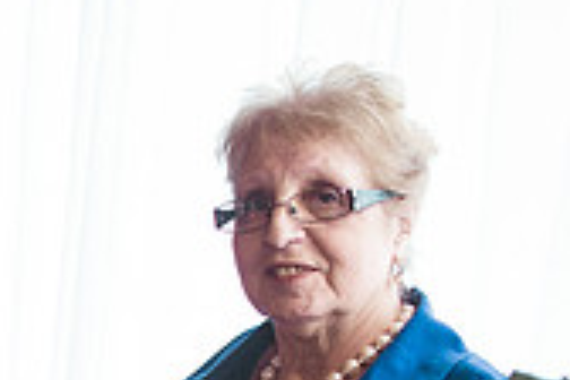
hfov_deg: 14.5
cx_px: -397
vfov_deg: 10.5
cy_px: 553
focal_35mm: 127
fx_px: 2011
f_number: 2.5
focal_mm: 35
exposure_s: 1/125
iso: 400
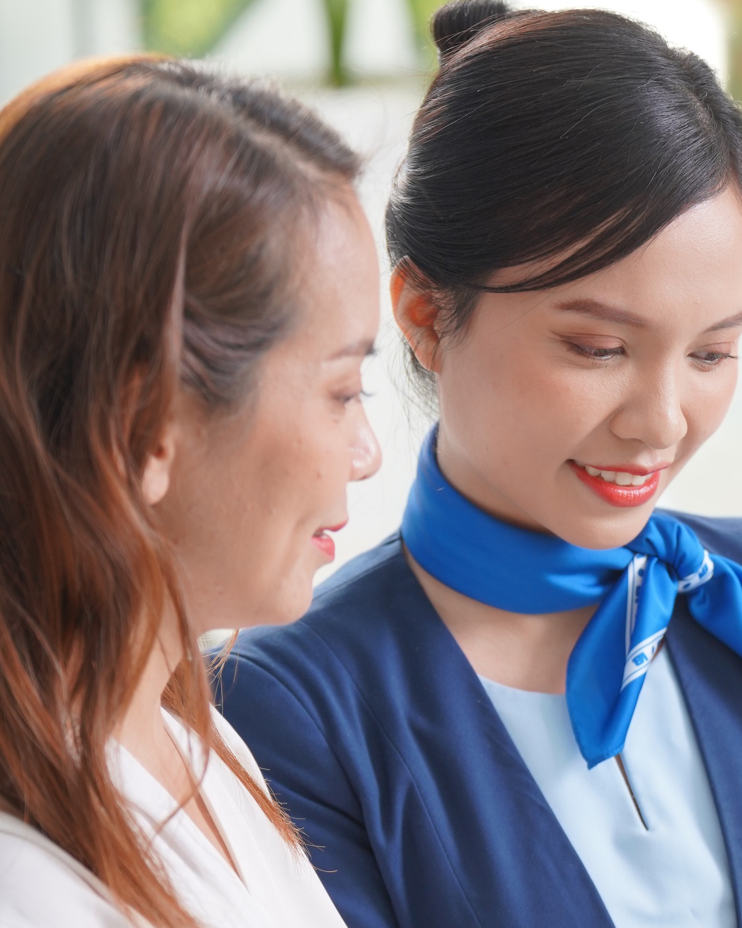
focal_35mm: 202
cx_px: 613
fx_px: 5547
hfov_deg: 7.6
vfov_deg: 9.5
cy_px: 853
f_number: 4
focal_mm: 102
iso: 320
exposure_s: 1/160
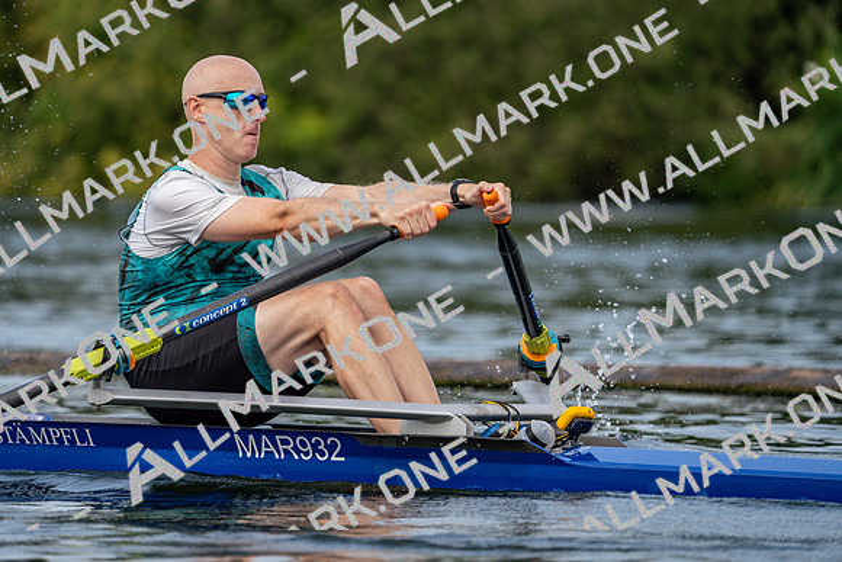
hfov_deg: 4.8
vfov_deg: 3.2
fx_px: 10129
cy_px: 281
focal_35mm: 433
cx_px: 421
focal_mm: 433
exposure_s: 1/1600
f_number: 6.3
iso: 500
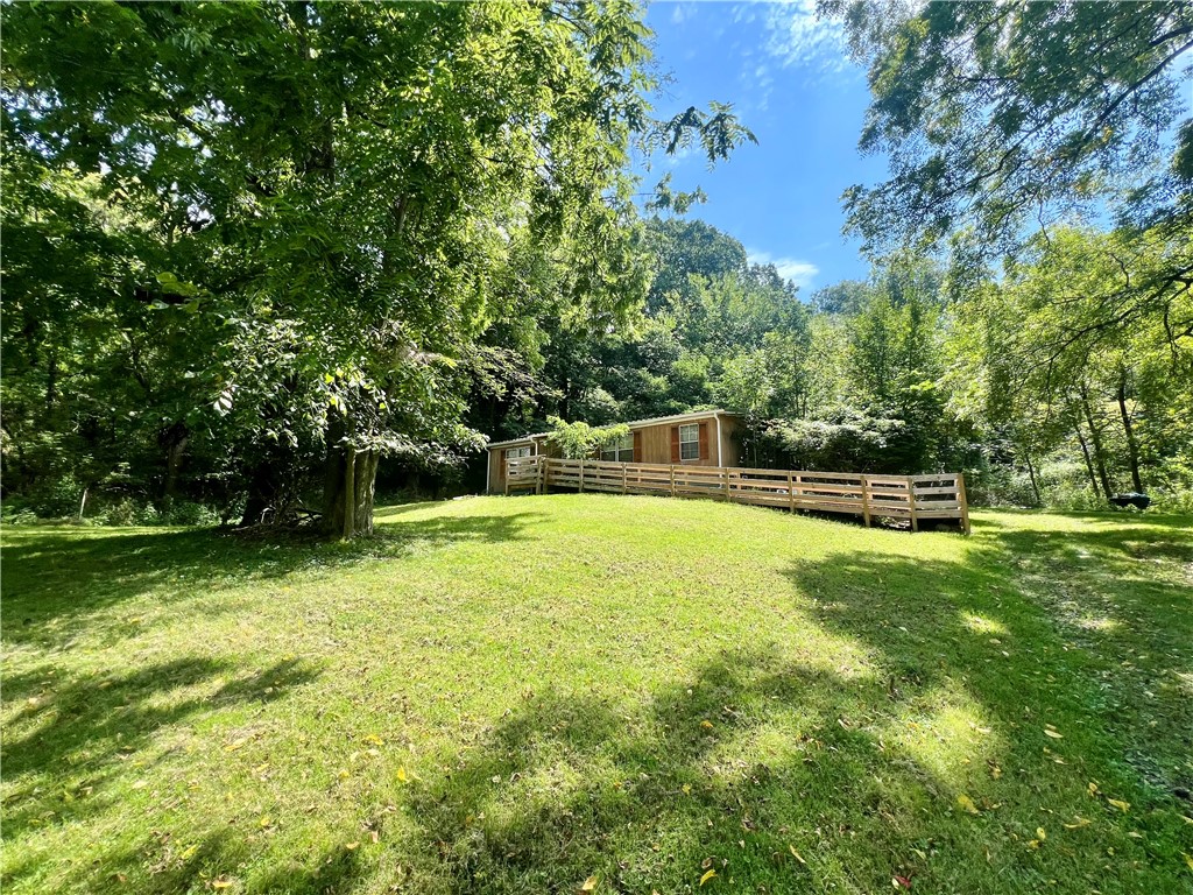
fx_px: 448
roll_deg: -1.7
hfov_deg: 106.2
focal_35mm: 13
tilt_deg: +12.0
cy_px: 448
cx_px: 596
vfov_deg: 89.9
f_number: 1.8
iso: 32
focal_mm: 1.57
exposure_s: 1/473
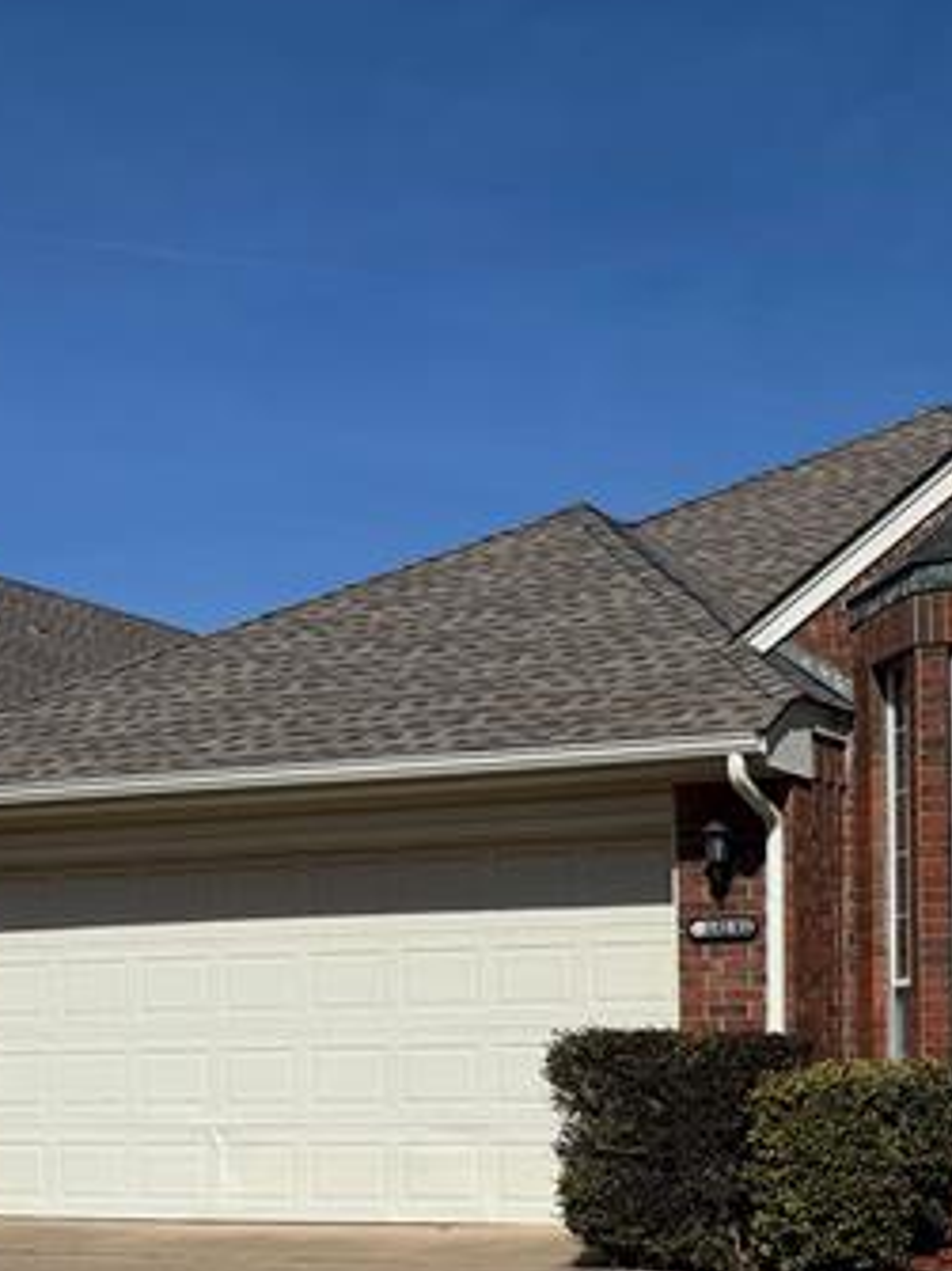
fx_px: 2018
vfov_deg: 34.0
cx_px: 975
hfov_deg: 25.1
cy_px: 998
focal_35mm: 55
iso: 80
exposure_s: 1/9009
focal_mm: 6.76
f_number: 1.78
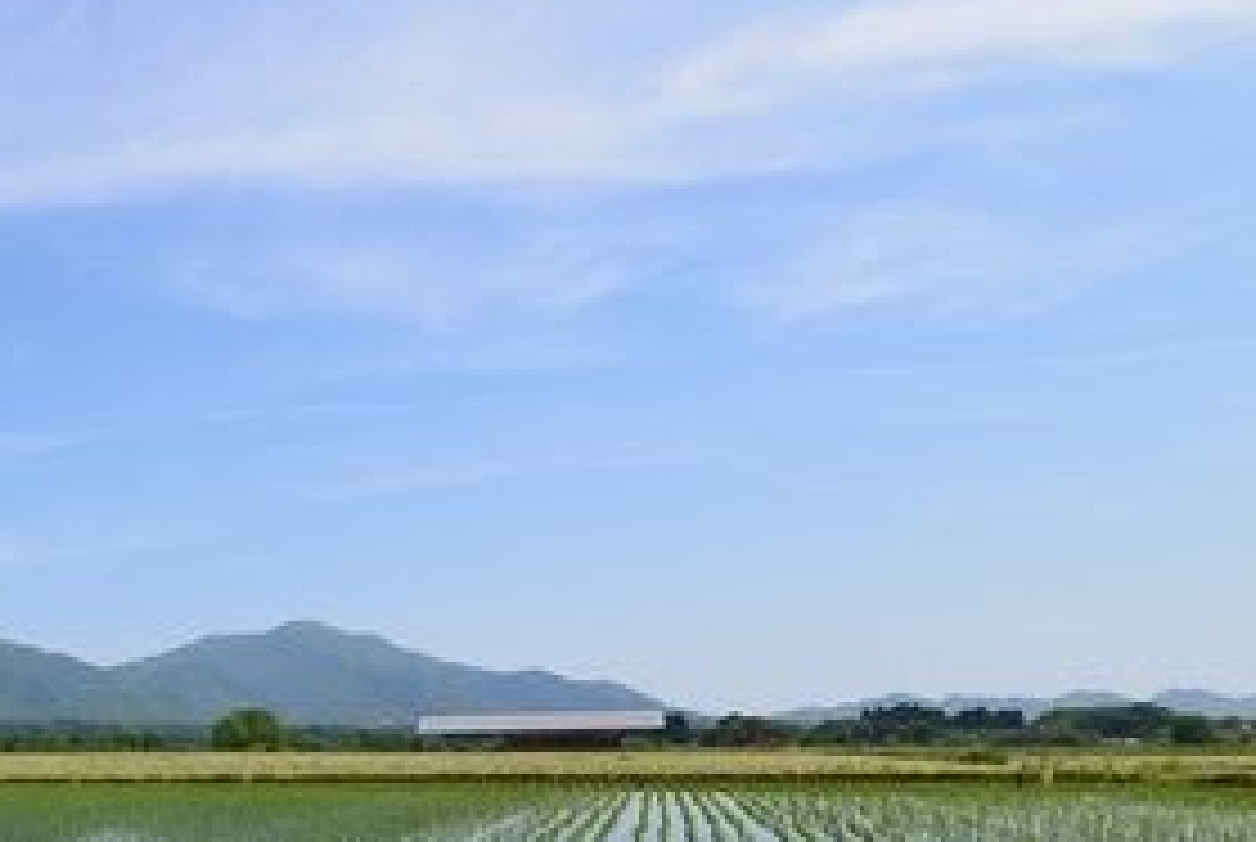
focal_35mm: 35
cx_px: -133
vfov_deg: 36.1
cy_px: 729
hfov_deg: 42.4
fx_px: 1223
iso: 100
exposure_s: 1/200
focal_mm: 12
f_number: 8
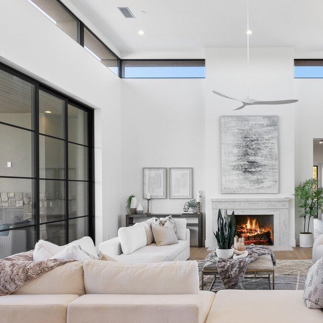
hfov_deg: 45.0
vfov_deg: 47.0
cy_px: 192
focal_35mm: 35
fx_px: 369
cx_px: 255
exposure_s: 1/400
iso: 2500
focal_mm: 17
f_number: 8
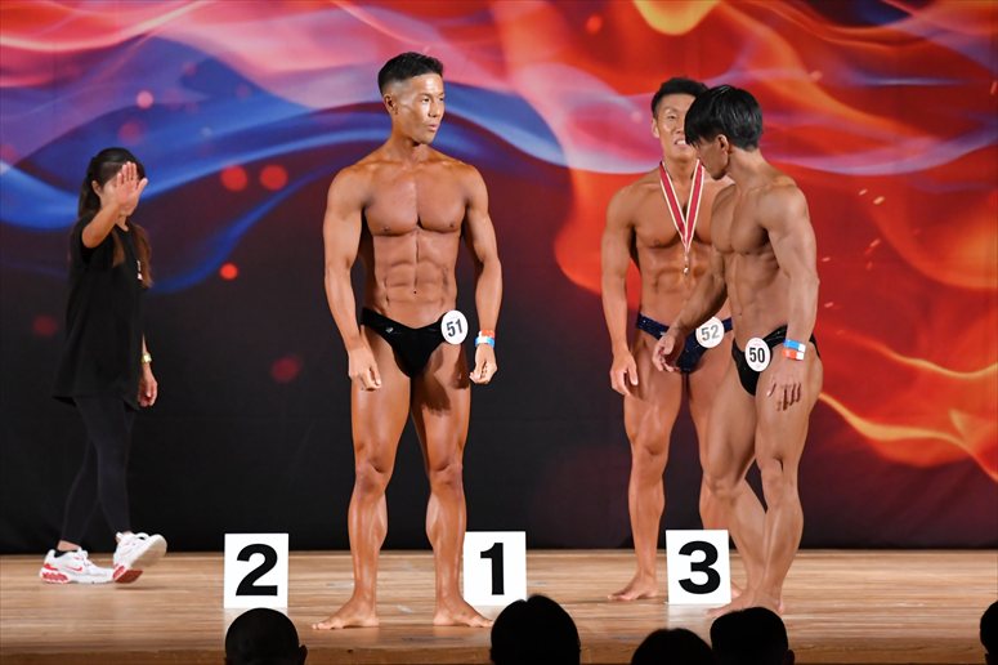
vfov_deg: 6.1
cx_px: 499
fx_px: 6235
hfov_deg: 9.2
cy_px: 332
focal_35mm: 225
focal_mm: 150
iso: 4000
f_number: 5.6
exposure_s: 1/400
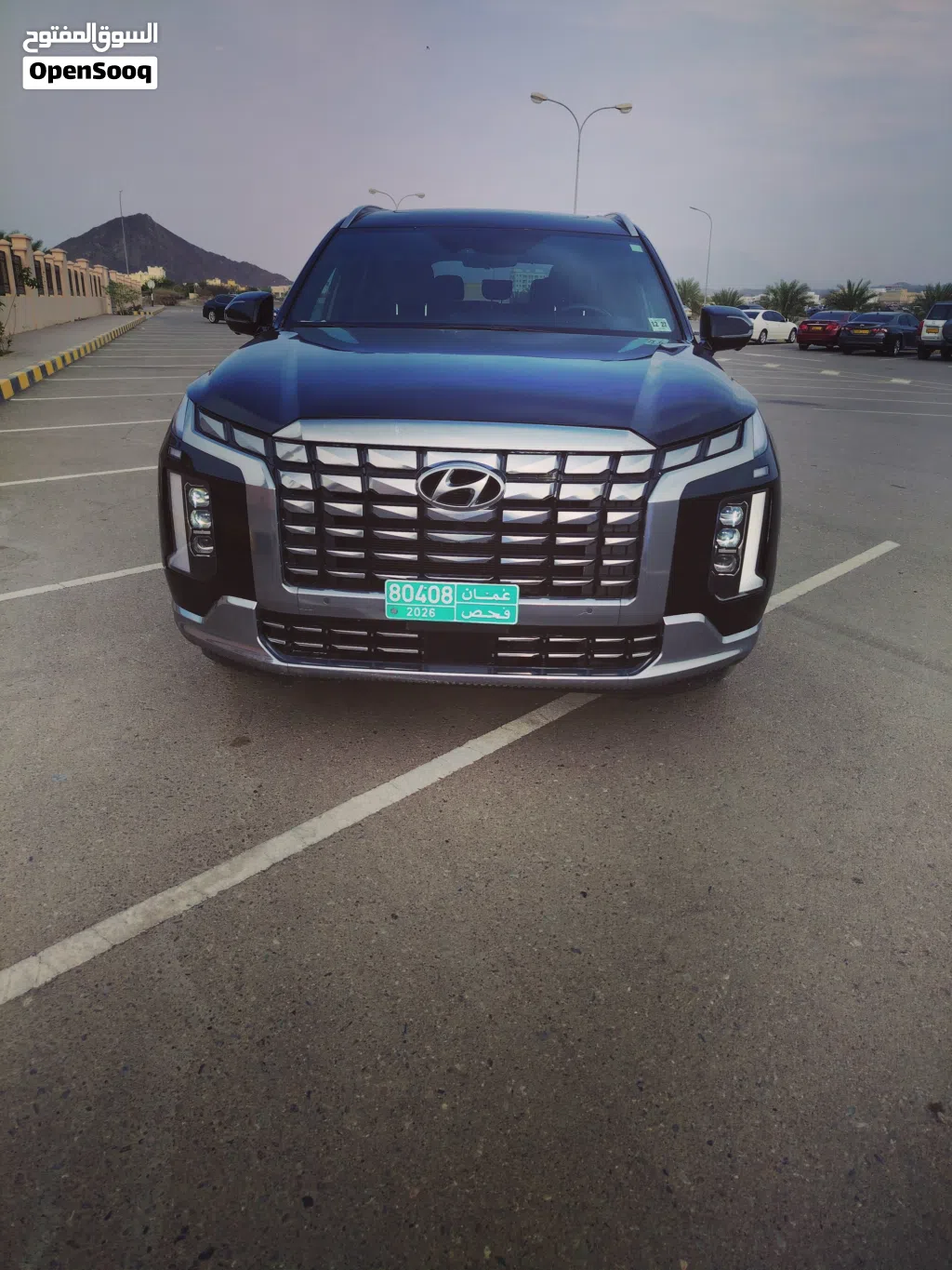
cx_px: 476
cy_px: 635
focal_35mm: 24
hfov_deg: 56.8
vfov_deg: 71.6
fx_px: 880
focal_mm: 5.25
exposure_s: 1/617
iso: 100
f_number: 1.75
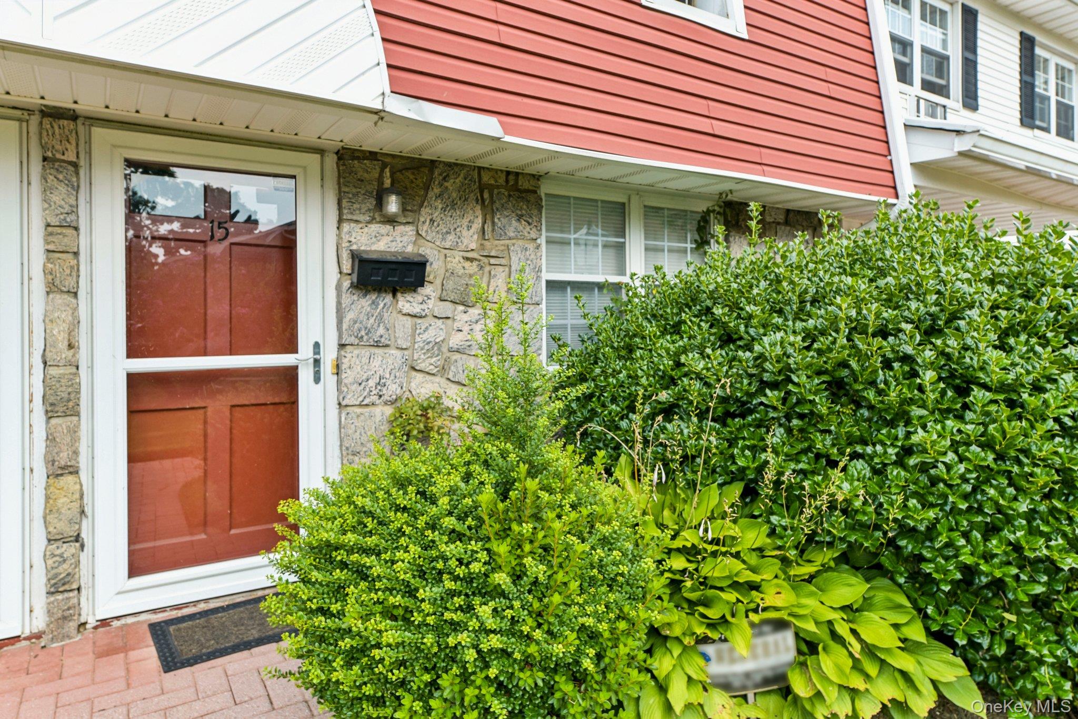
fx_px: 659
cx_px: 539
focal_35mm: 22
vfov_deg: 57.2
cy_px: 360
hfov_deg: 78.6
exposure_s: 1/125
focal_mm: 22
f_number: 9
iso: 250
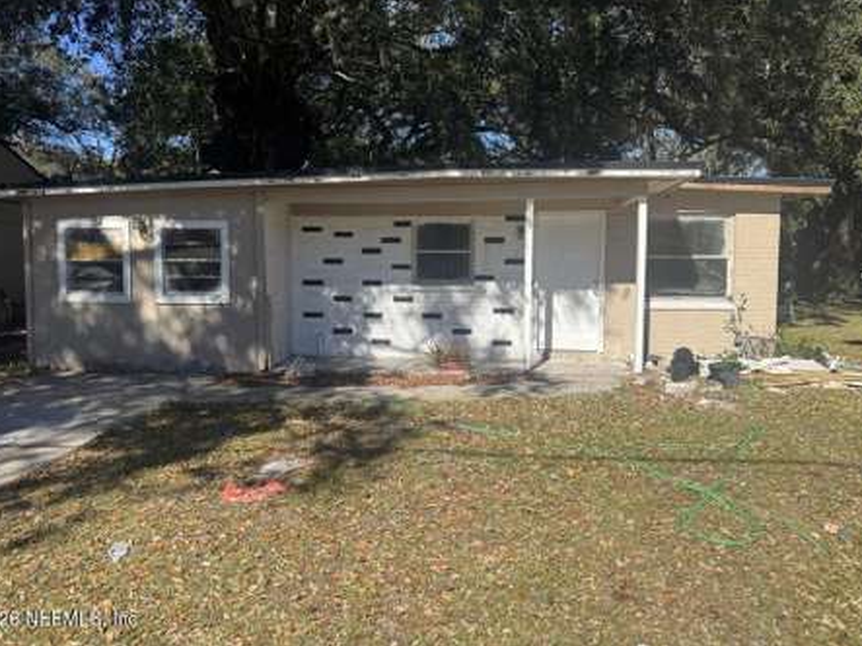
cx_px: 424
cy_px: 300
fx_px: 647
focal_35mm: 26
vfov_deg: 53.0
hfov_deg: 67.3
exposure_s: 1/4049
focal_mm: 6.76
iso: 80
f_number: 1.78
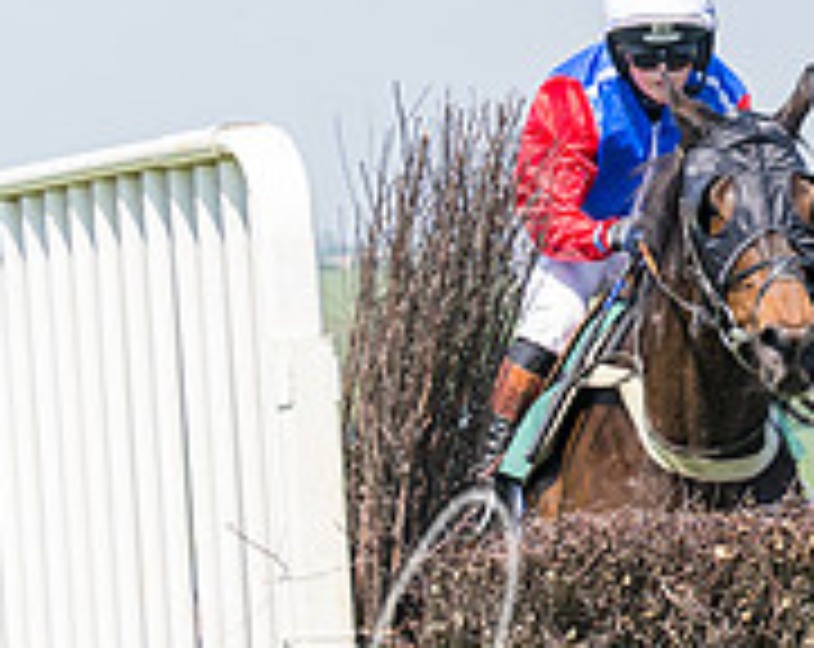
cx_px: 1576
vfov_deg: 4.8
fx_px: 7741
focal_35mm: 322
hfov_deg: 5.9
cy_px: 311
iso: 200
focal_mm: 70
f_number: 5
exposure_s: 1/1250
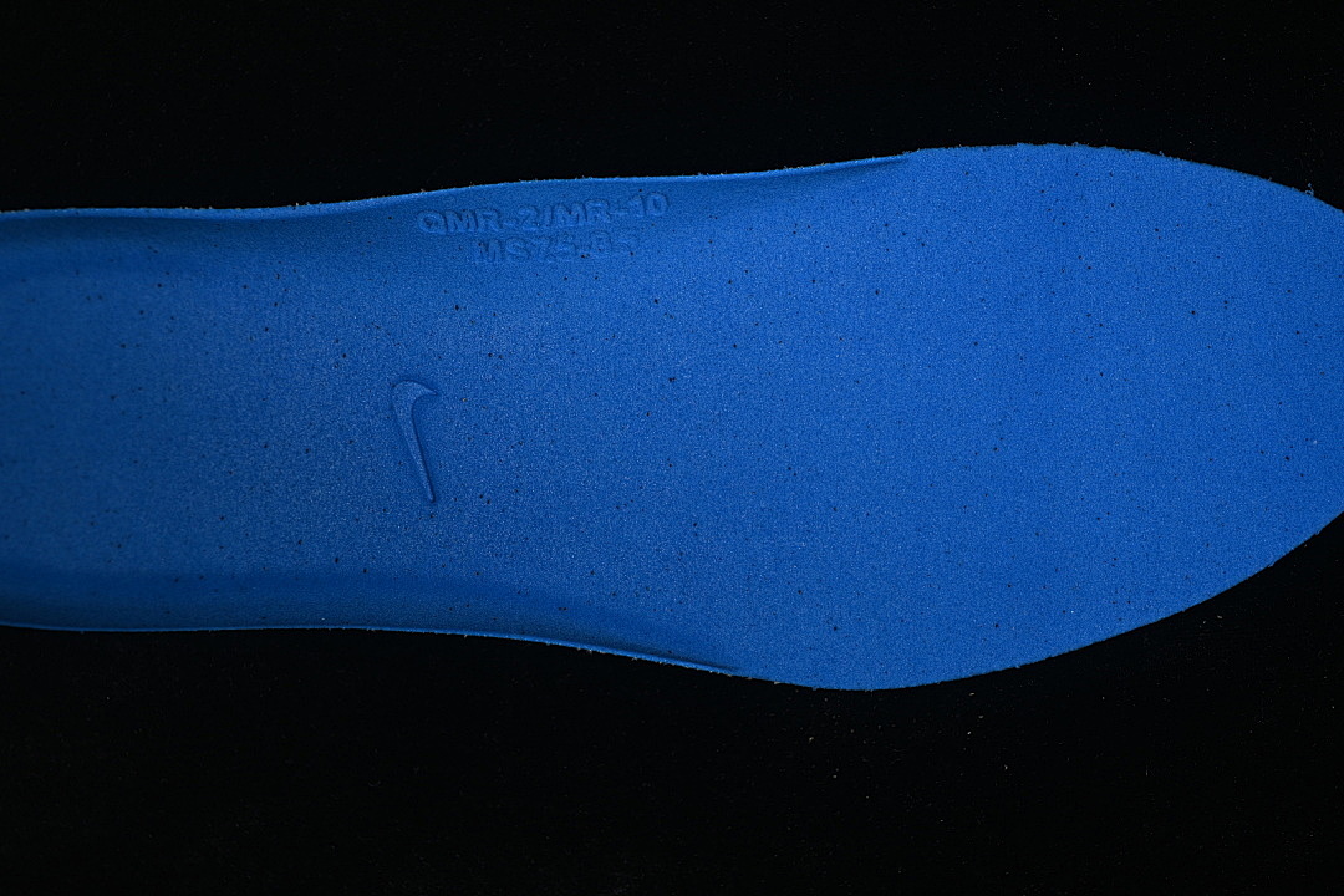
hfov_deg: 27.0
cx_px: 672
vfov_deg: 18.2
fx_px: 2800
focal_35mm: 75
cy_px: 448
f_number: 7.1
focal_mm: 50
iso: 160
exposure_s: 1/80
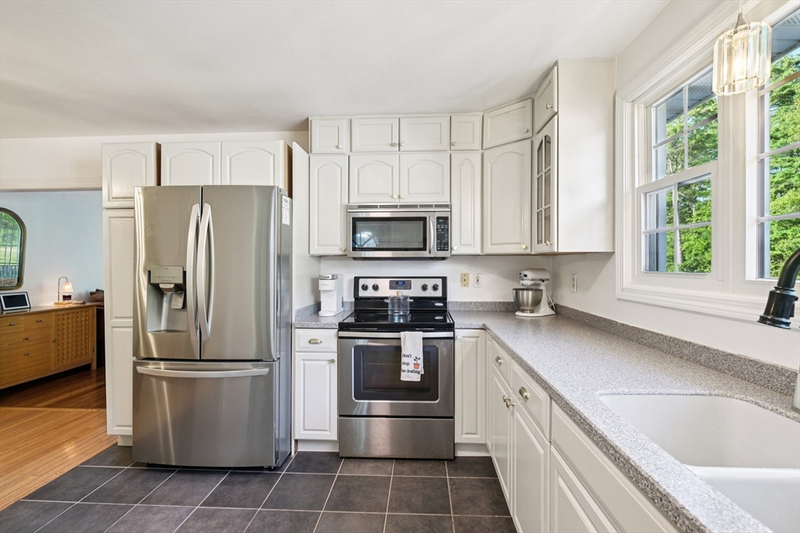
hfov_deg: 100.4
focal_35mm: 15
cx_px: 400
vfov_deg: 77.3
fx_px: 333
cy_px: 266
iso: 400
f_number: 5.6
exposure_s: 1/13
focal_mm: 10
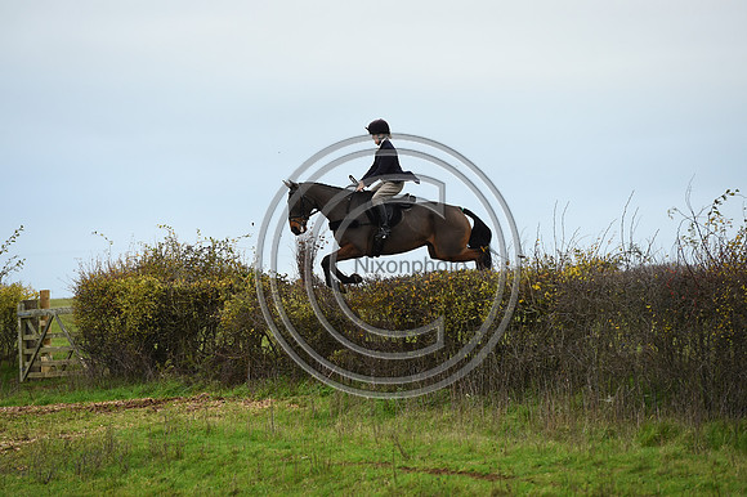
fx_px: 4147
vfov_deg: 6.9
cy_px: 248
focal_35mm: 200
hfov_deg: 10.3
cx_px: 374
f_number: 5
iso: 1600
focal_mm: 200
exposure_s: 1/1000
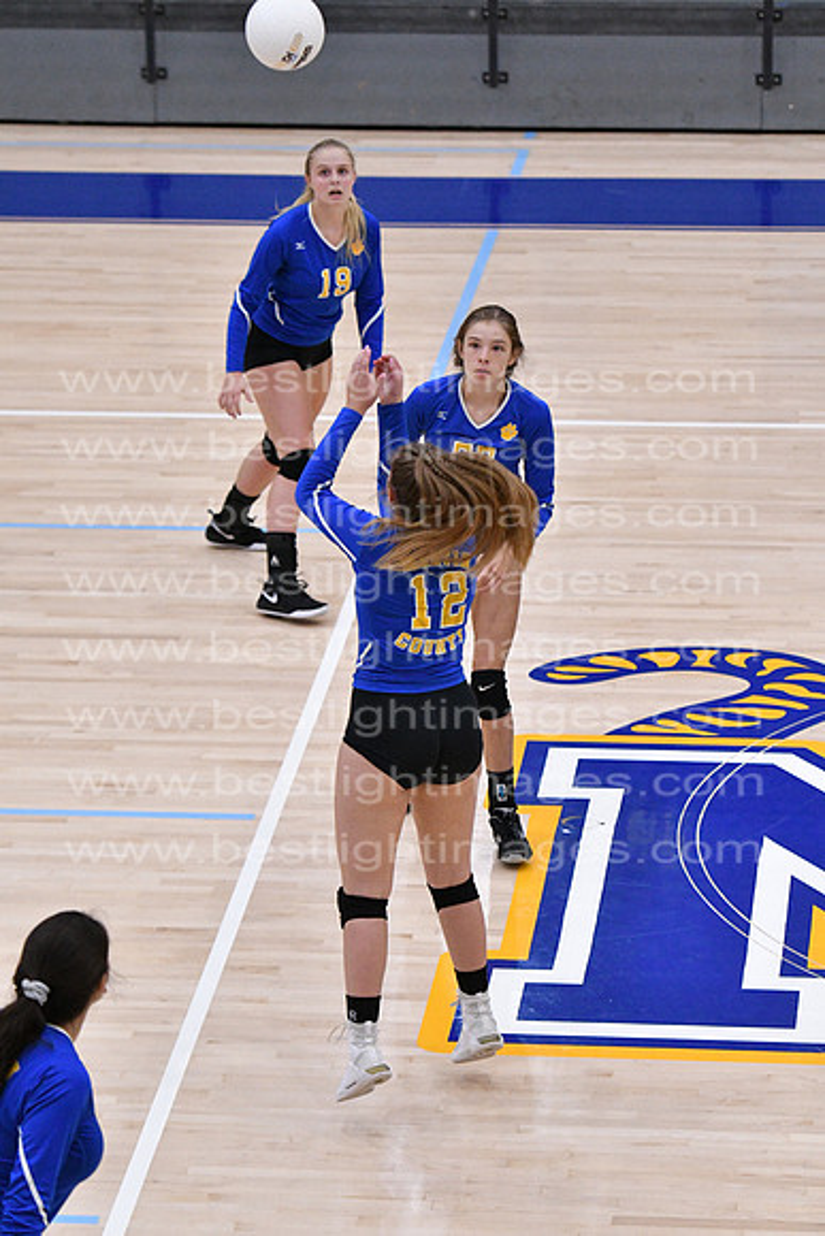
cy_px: 618
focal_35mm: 168
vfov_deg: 12.2
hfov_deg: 8.2
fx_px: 5771
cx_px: 412
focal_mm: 112
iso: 6400
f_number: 3.2
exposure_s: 1/1250
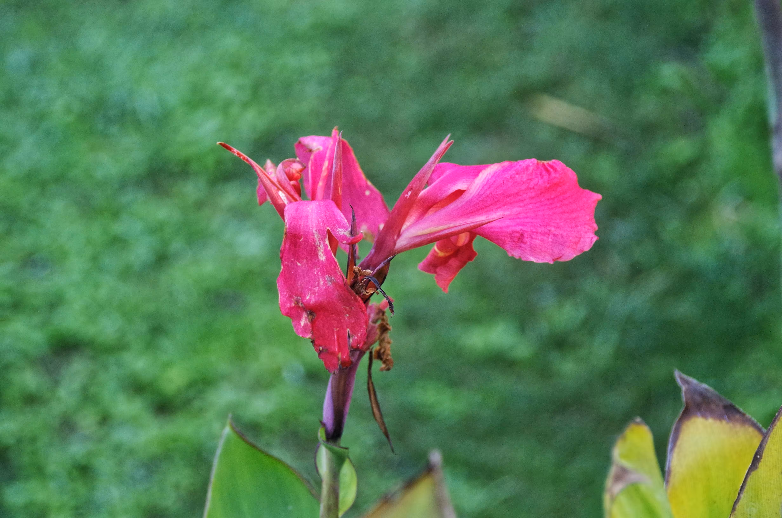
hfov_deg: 17.5
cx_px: 391
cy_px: 259
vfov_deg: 11.7
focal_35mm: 117
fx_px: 2536
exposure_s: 1/125
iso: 1250
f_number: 5.6
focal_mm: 78
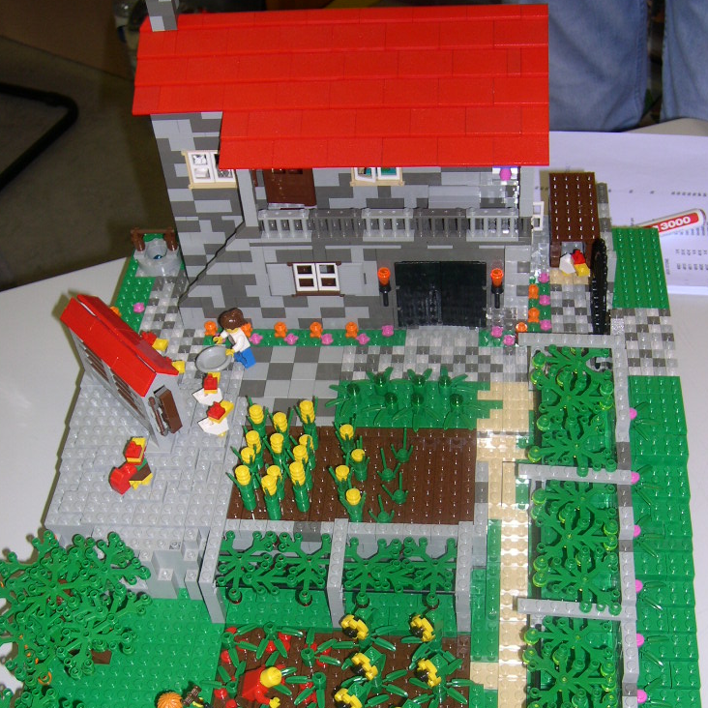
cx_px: 365
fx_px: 1088
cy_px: 481
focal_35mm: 47
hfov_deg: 36.1
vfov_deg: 35.6
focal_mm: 8
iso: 100
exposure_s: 1/60
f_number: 2.8
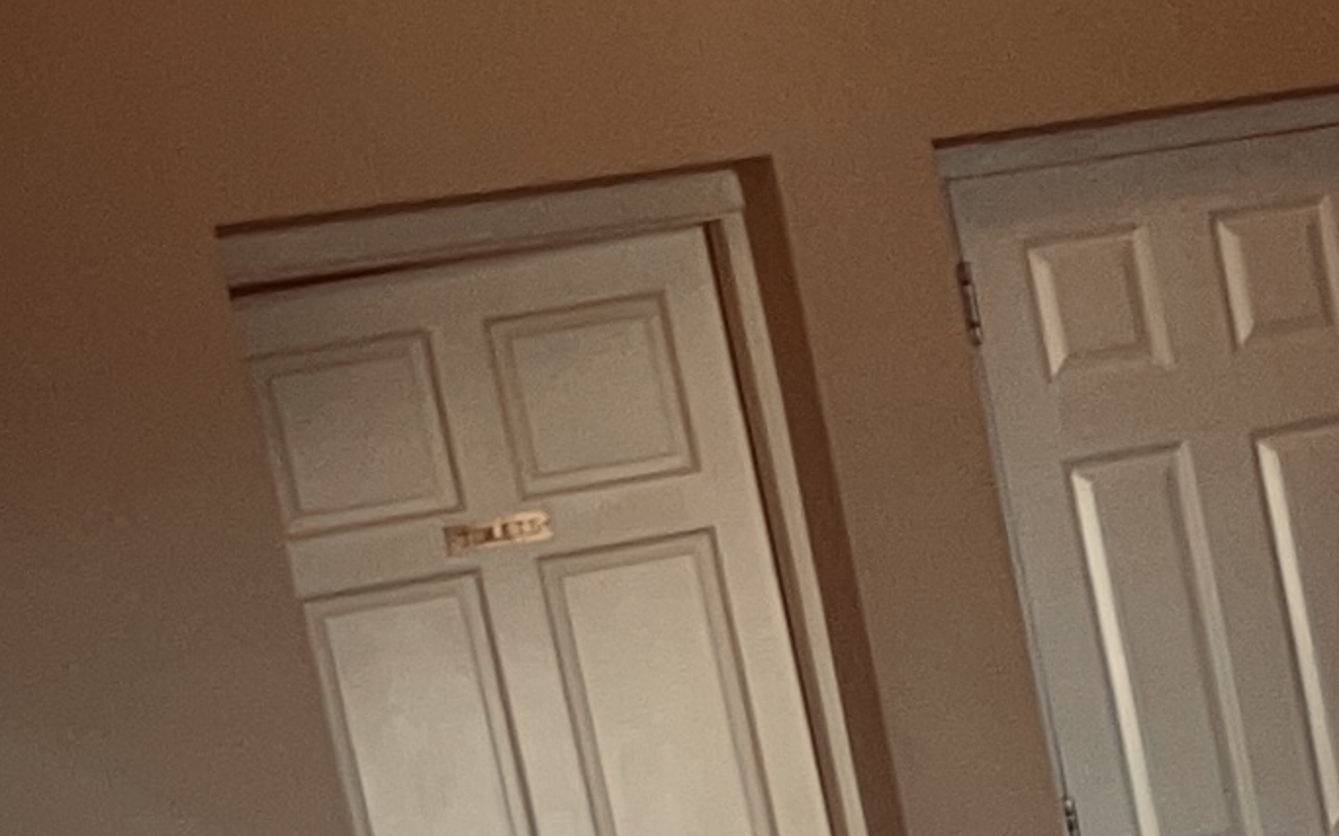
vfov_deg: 14.5
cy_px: 1029
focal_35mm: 87
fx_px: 3174
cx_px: 1993
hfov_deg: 20.5
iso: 32
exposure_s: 1/189
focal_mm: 4.2
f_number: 1.6
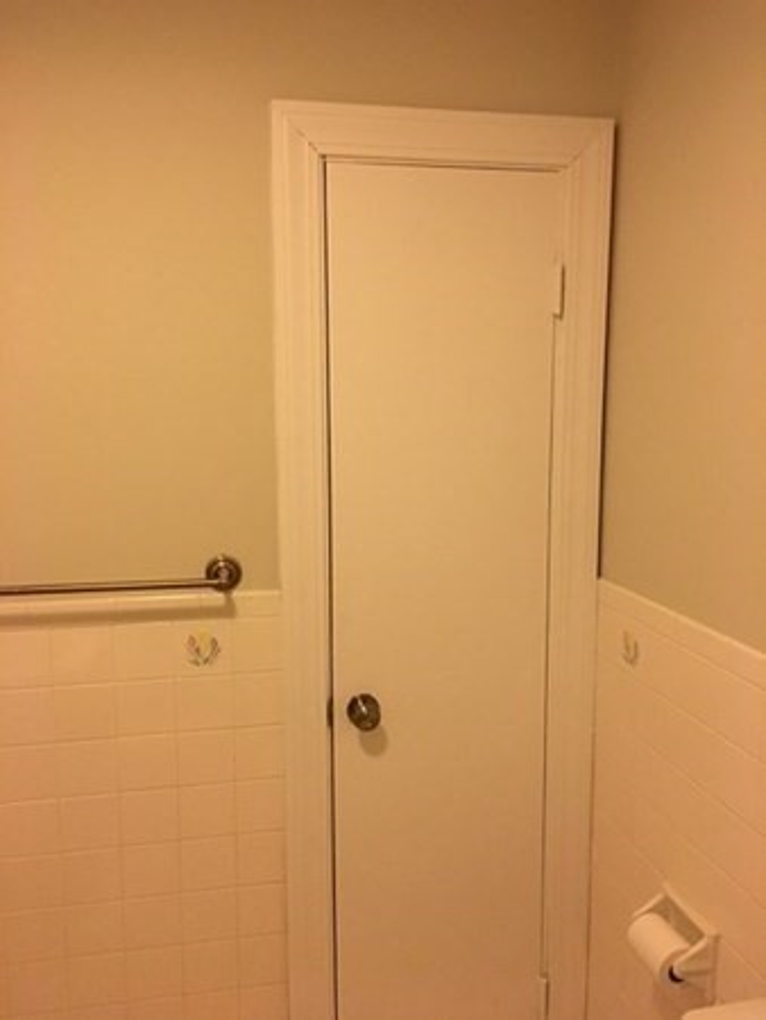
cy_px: 510
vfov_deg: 61.6
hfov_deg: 48.3
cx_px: 383
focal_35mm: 29
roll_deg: +0.7
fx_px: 855
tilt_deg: -7.5
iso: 200
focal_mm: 4.15
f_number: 2.2
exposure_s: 1/24
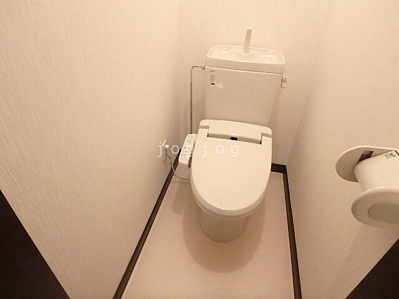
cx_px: 200
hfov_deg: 79.0
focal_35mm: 21
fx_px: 242
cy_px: 150
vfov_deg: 63.4
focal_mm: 3.7
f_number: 3.5
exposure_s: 1/30
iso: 800
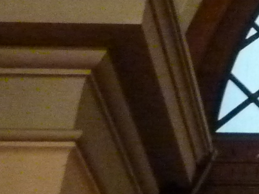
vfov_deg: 11.5
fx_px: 935
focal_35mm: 125
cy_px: -63
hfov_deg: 13.9
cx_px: 474
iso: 800
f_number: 3.3
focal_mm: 4.1
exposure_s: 1/8
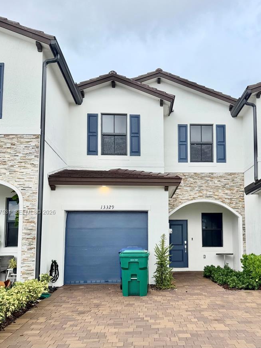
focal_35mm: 33
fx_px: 332
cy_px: 212
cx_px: 161
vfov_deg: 54.9
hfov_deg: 42.7
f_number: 1.78
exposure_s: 1/1361
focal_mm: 6.76
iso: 80
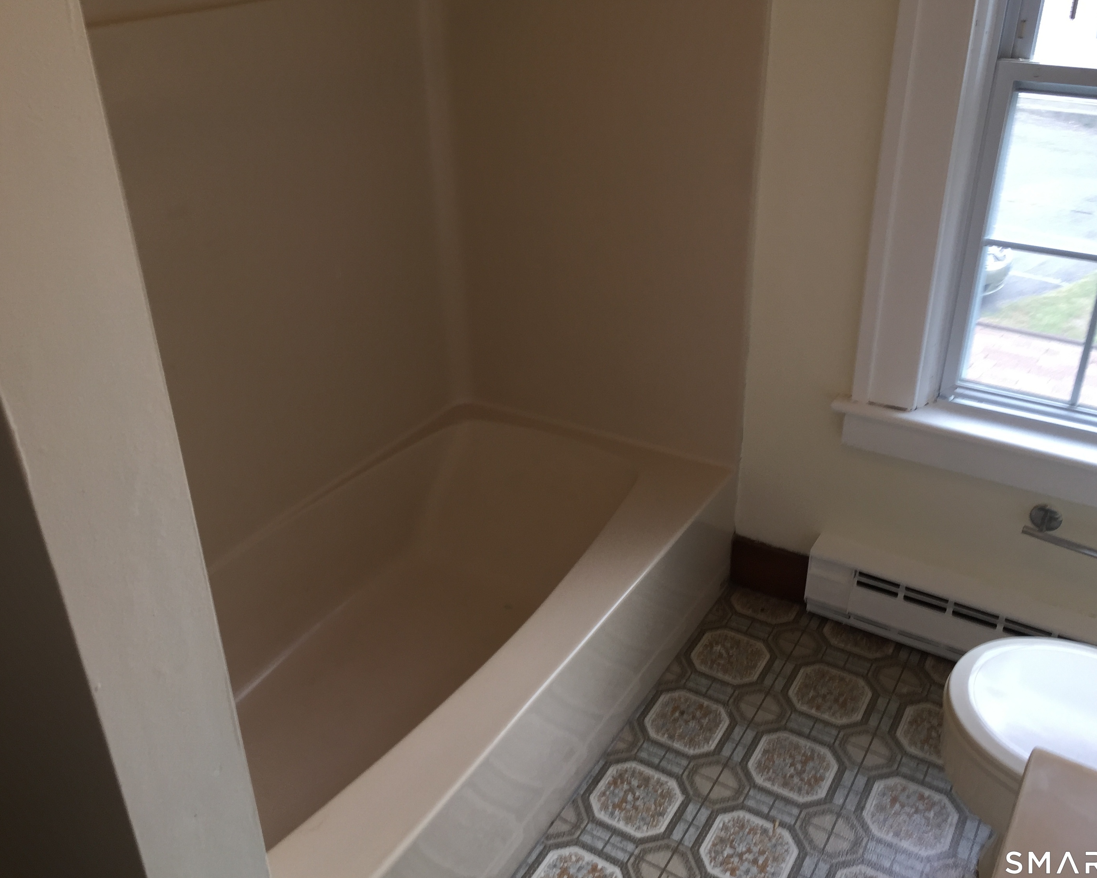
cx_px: 584
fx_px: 1006
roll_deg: -1.4
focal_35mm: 31
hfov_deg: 57.1
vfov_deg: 47.1
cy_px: 432
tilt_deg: -29.1
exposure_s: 1/60
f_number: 2.2
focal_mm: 4.15
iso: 40
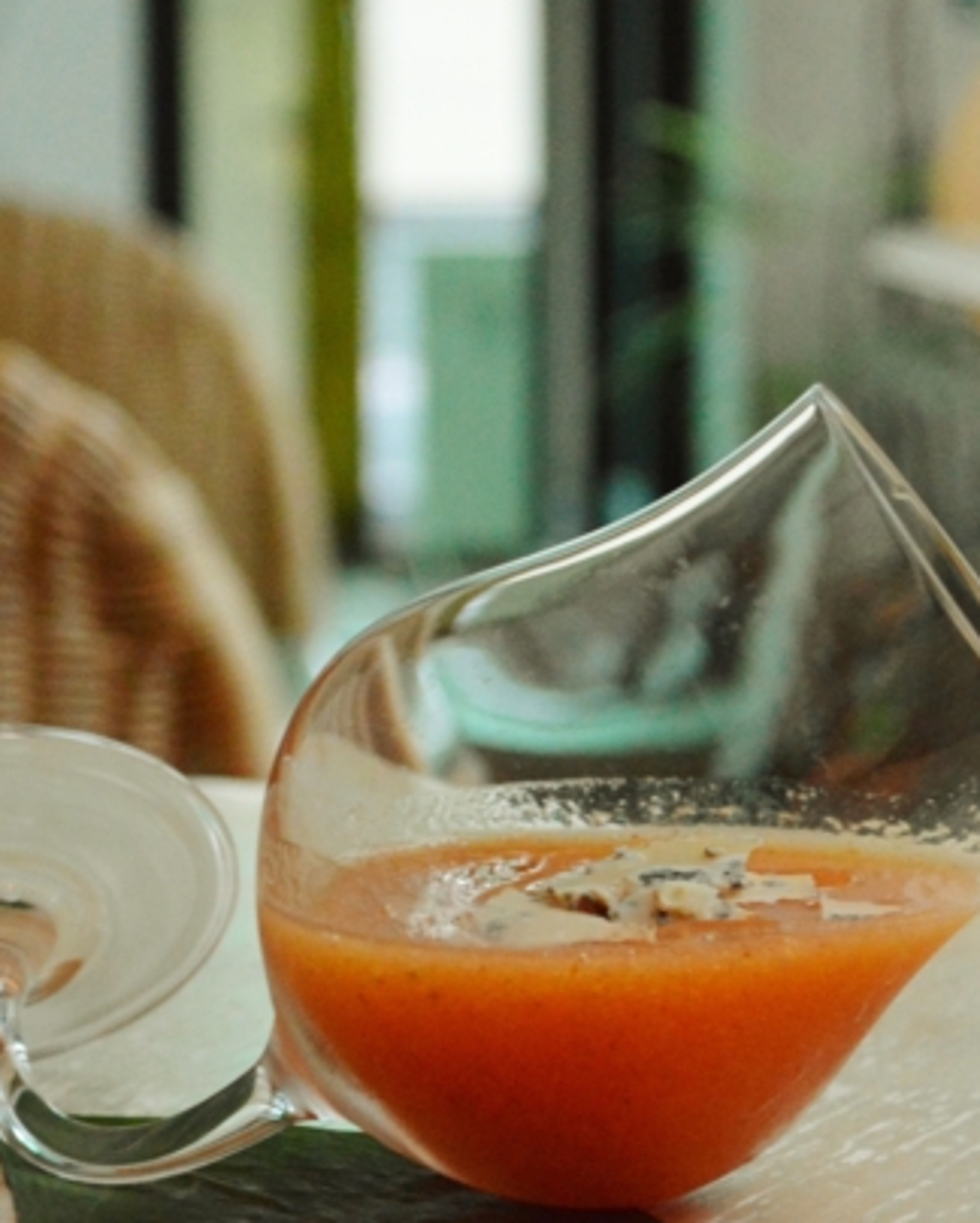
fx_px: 4634
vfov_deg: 15.0
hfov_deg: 12.1
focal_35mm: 128
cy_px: 696
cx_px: 626
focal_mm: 46
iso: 3200
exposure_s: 1/15
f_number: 5.3
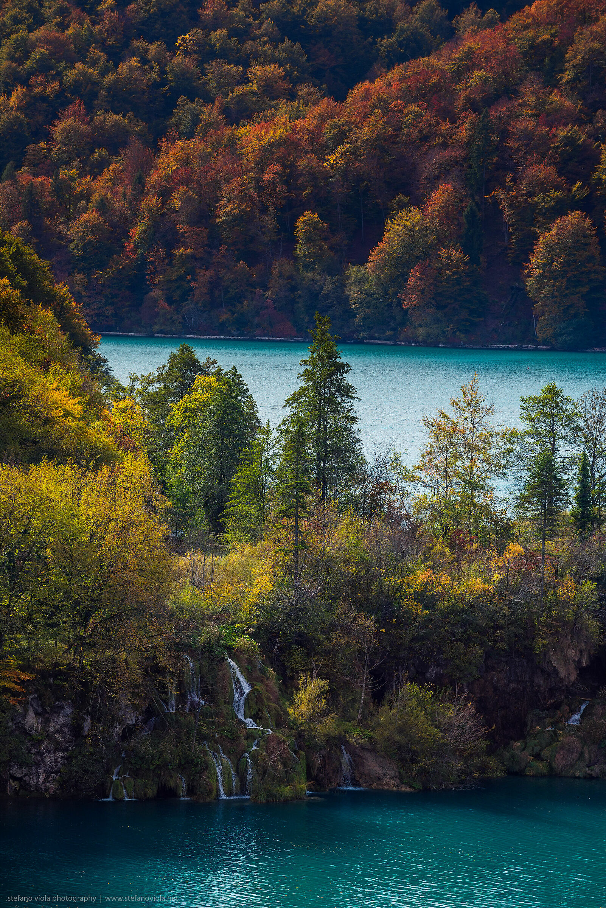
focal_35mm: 200
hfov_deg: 6.9
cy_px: 454
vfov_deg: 10.3
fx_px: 5045
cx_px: 303
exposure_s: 1/160
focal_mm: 200
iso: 200
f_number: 7.1
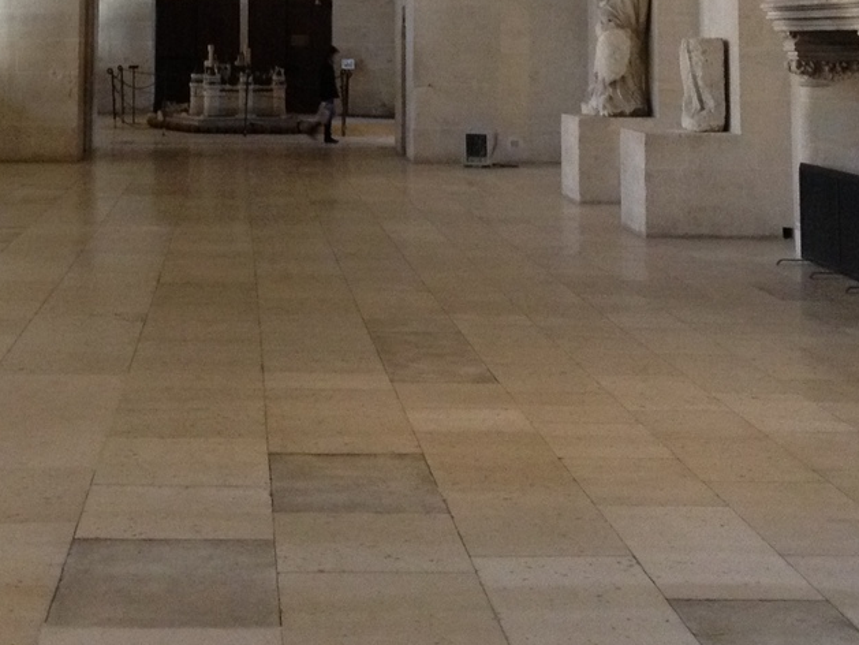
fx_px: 2209
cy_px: -127
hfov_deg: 21.9
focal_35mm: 89
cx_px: 274
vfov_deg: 16.0
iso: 200
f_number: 2.4
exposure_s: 1/20
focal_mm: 4.28
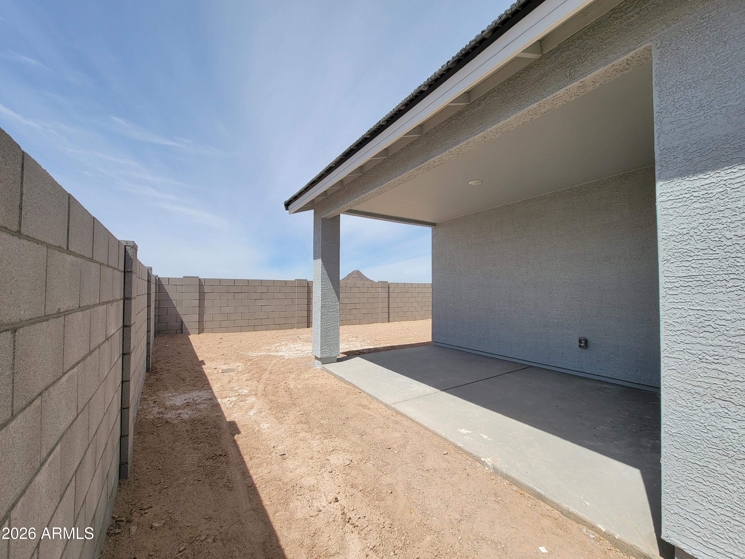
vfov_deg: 89.9
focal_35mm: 13
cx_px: 372
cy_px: 280
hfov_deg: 106.2
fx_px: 280
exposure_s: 1/2157
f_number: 2.2
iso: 50
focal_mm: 2.2
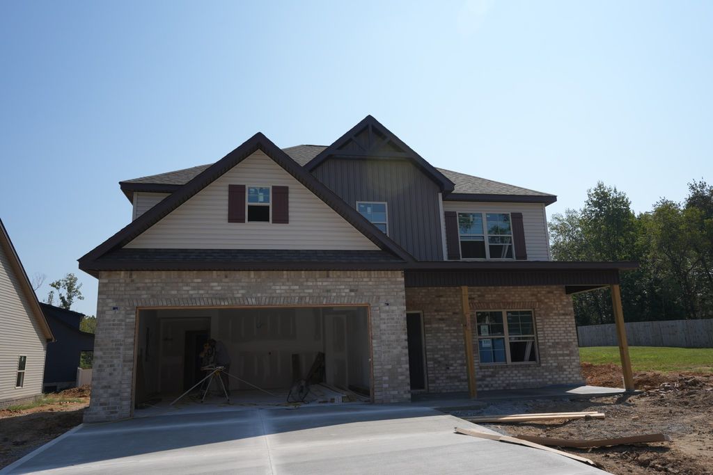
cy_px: 238
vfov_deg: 47.9
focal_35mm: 27
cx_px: 356
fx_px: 535
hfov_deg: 67.4
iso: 100
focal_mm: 18
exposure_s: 1/350
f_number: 8
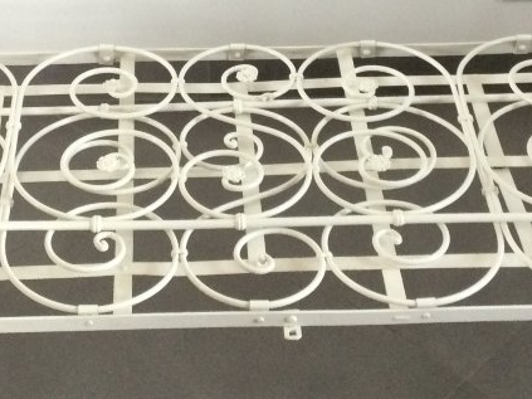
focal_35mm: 88
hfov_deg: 22.2
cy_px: 3
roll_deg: -0.1
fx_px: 1352
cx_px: 228
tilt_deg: -32.1
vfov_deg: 16.4
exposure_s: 1/33
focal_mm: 3.3
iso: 200
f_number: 2.4
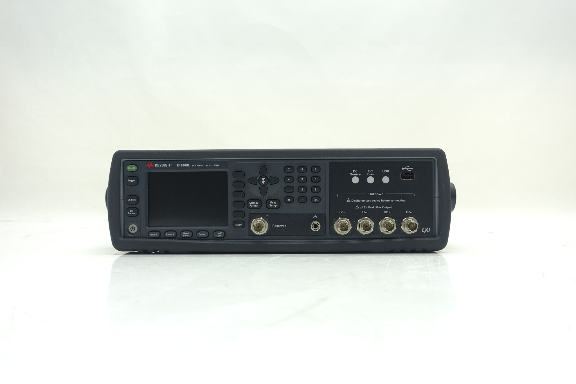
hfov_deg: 51.9
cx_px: 288
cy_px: 192
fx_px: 592
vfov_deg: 35.9
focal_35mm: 37
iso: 100
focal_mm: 13.53
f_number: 3.2
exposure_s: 1/20
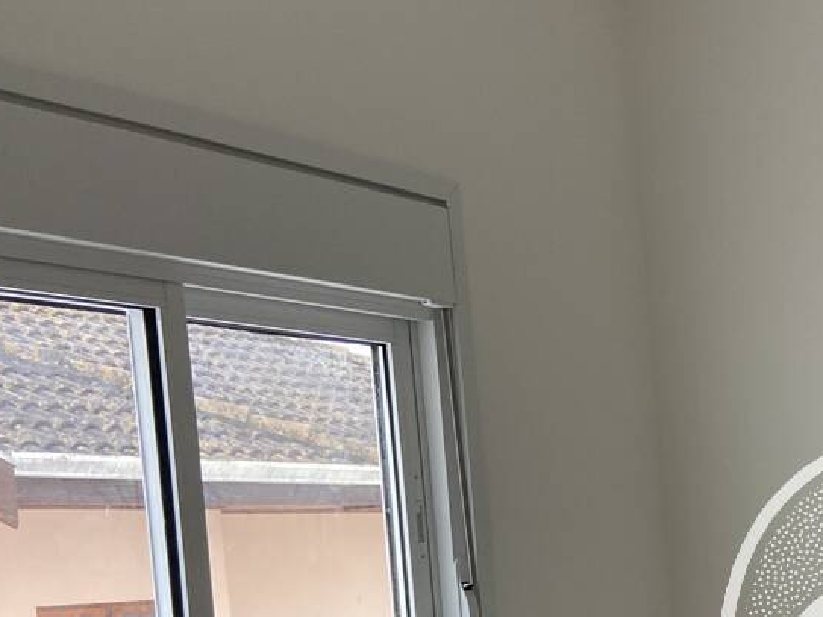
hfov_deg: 26.1
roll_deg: +4.7
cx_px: 902
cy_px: 647
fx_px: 1640
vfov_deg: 20.5
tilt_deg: -2.8
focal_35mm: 69
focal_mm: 4.25
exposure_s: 1/117
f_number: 1.8
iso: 125
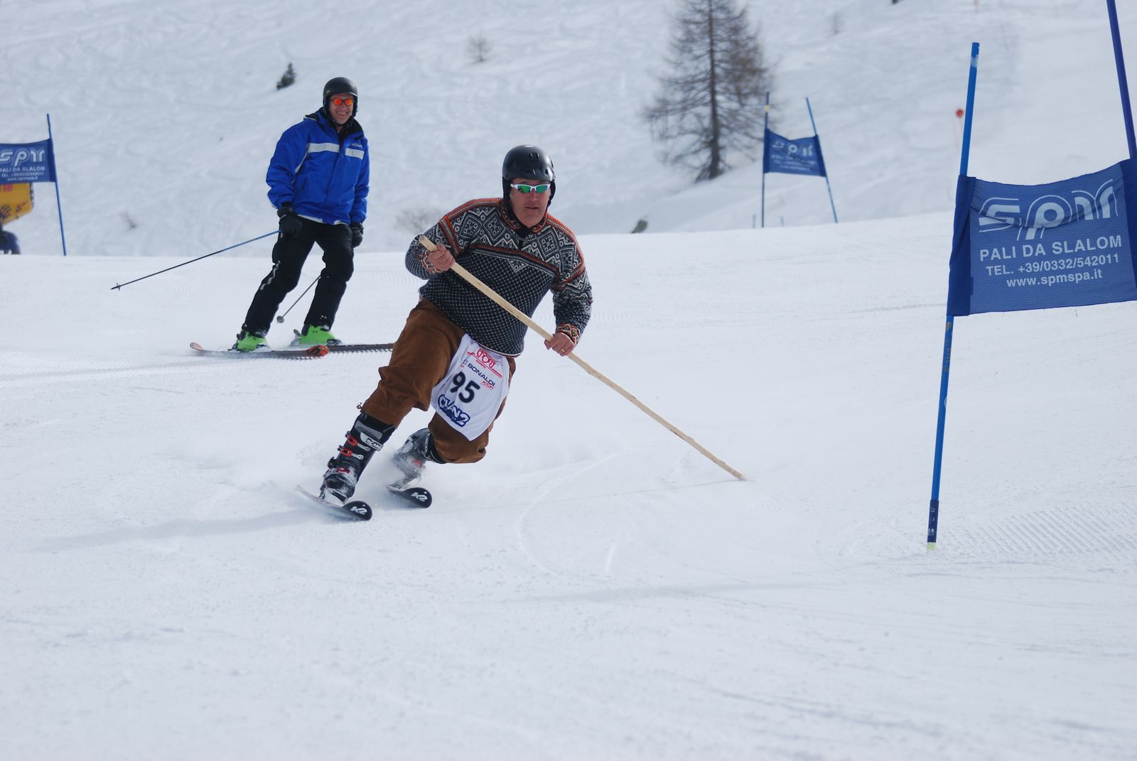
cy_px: 380
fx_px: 5787
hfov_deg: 11.2
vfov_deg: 7.5
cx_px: 568
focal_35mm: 183
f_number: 5
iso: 100
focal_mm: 122
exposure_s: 1/1250
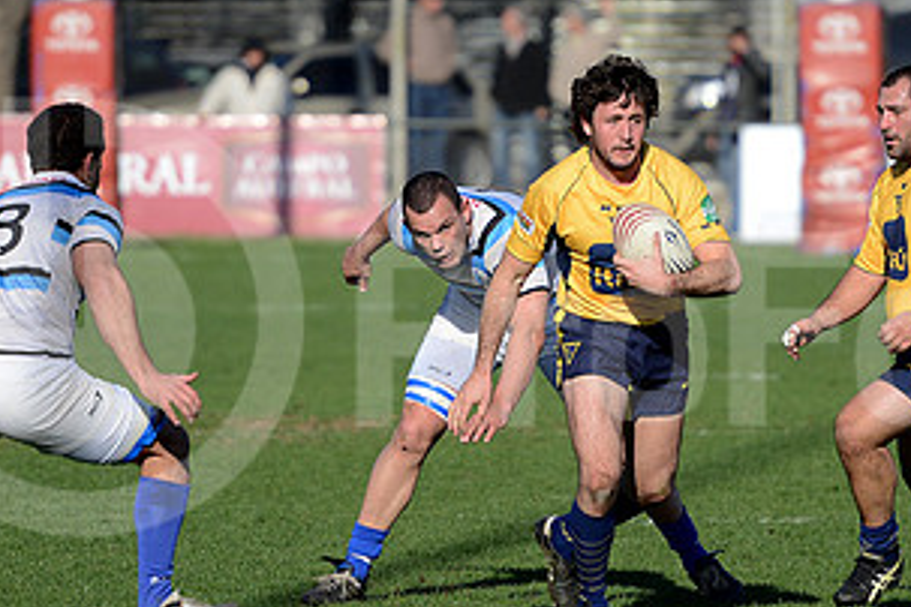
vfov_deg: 3.7
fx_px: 9438
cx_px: 598
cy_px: 323
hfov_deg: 5.5
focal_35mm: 373
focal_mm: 195
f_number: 2.8
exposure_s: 1/2500
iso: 250
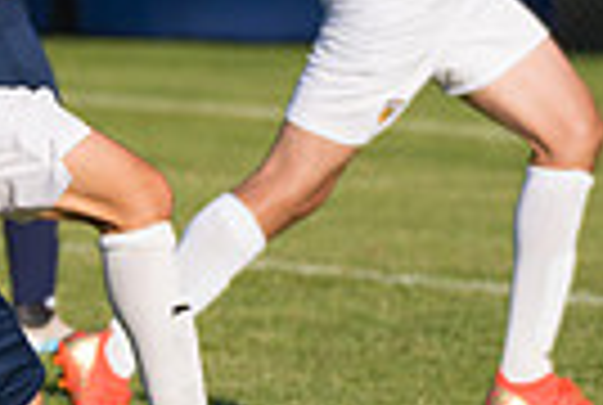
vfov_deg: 1.5
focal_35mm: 908
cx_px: -225
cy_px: 128
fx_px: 15243
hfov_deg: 2.3
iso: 320
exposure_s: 1/2000
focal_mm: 210
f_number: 5.6
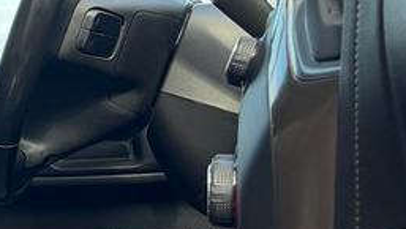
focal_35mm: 130
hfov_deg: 12.6
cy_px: 74
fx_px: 1401
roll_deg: +5.9
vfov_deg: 9.3
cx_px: -589
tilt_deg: +4.5
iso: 80
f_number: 1.78
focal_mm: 6.76
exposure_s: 1/272
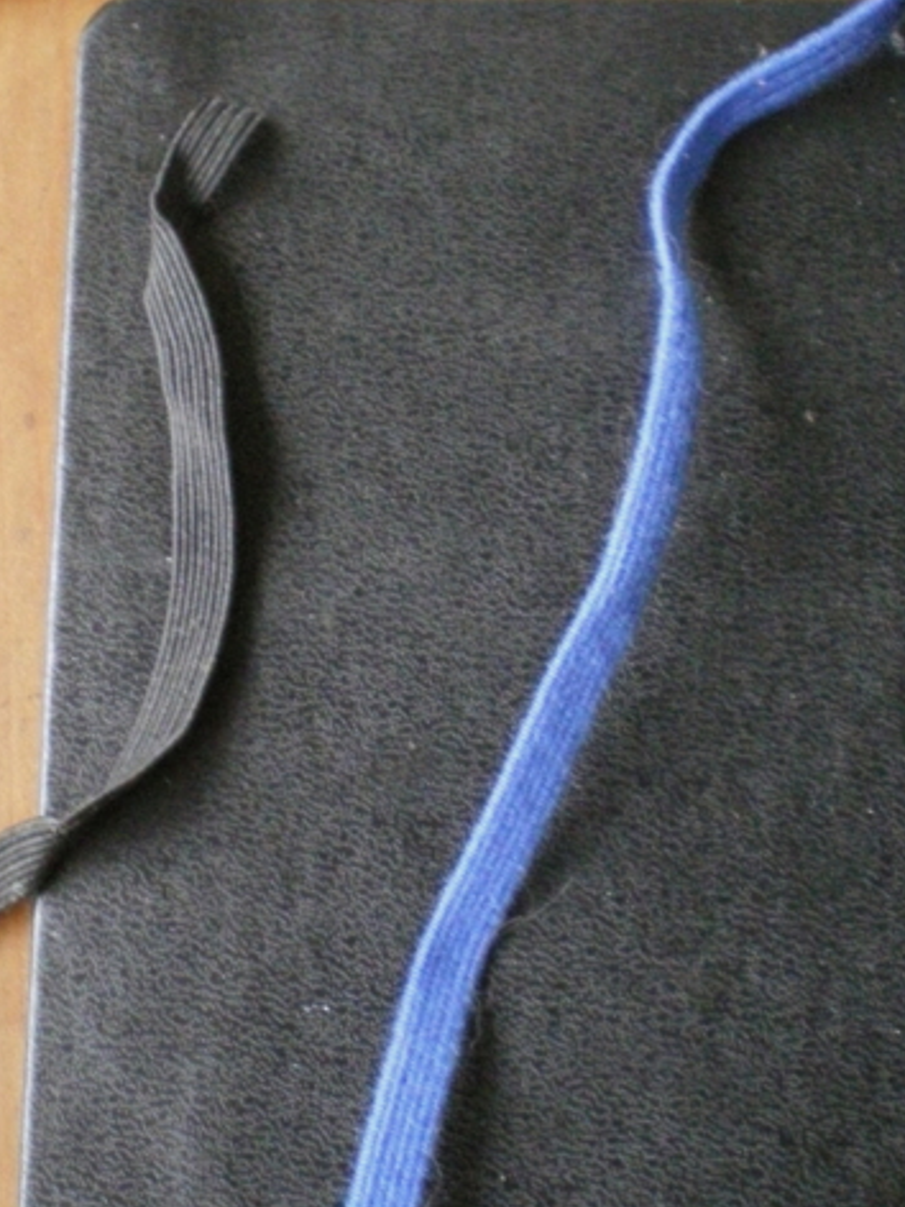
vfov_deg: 31.6
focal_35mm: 61
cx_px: 391
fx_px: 2126
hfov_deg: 24.0
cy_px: 517
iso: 800
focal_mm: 6.3
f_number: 3.1
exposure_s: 1/50
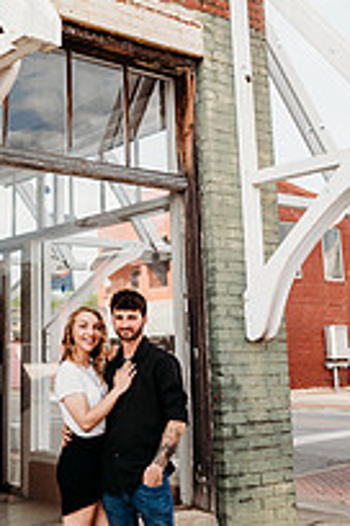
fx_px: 773
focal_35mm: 53
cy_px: 170
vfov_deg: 37.1
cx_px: 93
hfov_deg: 25.3
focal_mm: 24
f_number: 2.8
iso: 100
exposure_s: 1/800
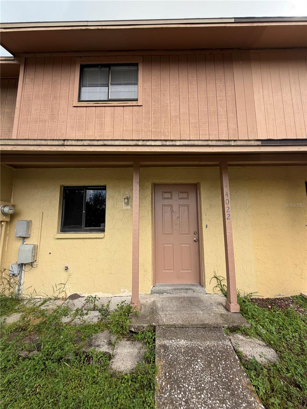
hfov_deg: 85.7
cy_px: 204
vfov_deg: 102.1
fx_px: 166
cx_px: 154
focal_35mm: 14
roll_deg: -1.1
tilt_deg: +7.3
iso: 40
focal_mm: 2.22
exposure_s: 1/223
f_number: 2.2
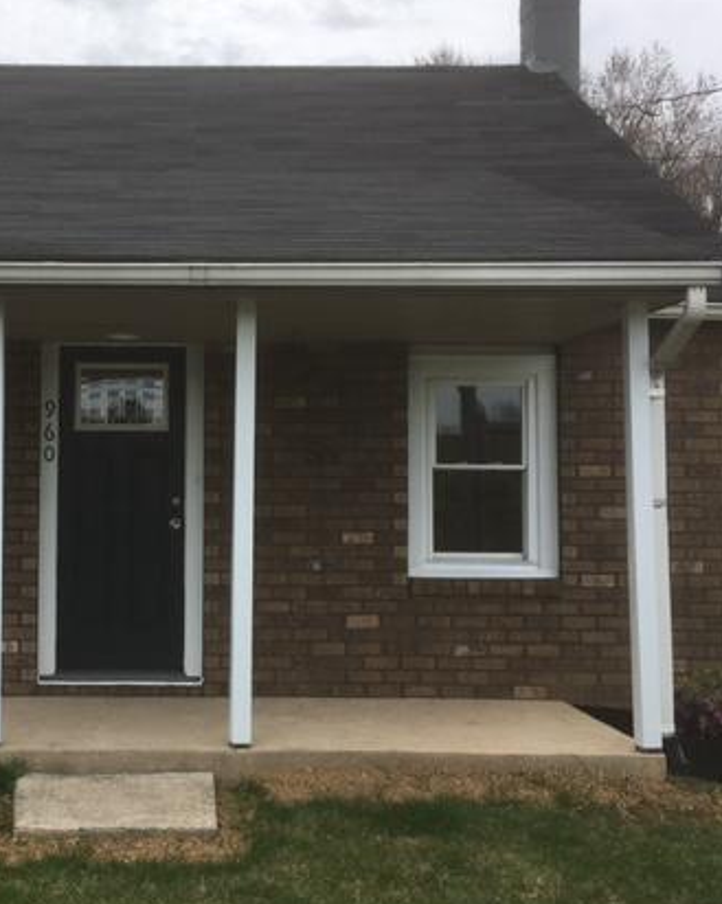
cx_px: 134
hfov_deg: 33.1
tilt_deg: +1.2
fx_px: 1177
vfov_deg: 42.0
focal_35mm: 44
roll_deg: -1.1
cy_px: 441
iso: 25
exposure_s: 1/1282
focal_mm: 4.15
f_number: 2.2
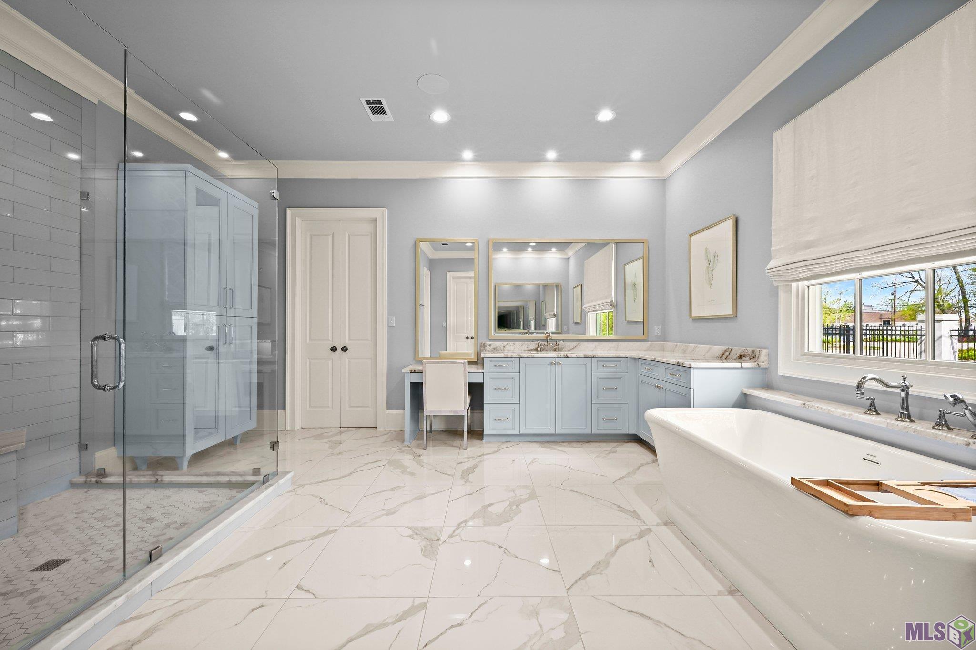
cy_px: 325
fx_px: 379
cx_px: 488
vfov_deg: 81.2
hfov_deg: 104.3
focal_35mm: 14
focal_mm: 14
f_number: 10
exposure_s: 1/4
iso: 200
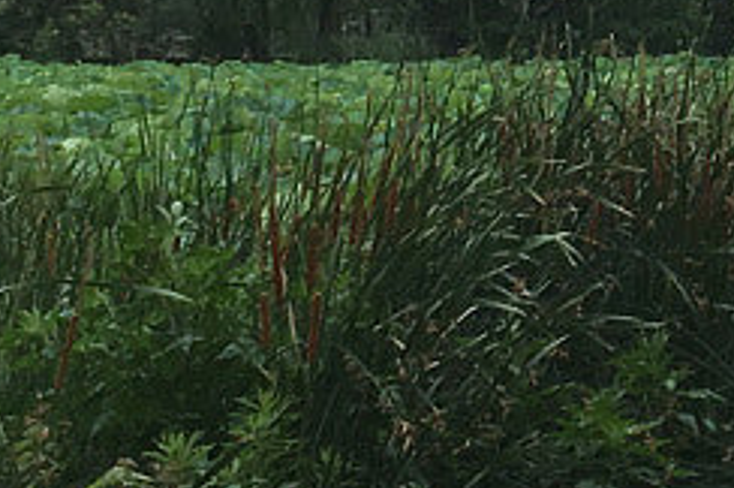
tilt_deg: +6.0
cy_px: -358
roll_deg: -0.2
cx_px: 1059
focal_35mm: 198
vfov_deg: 6.8
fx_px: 4032
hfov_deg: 10.1
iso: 25
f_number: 2.2
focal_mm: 4.15
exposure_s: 1/503
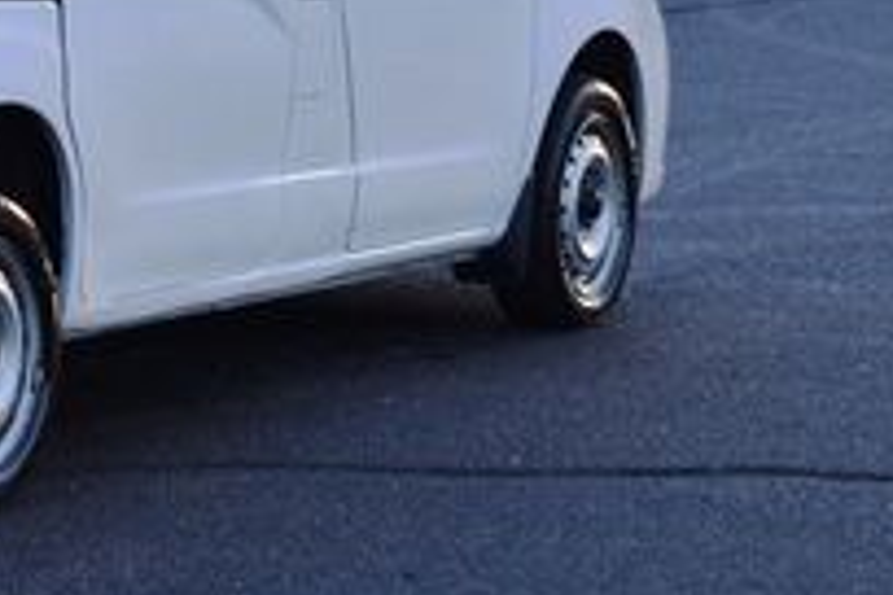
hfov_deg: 10.8
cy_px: -138
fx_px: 4663
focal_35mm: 188
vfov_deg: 7.2
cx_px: -35
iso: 200
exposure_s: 1/250
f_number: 6.3
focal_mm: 40
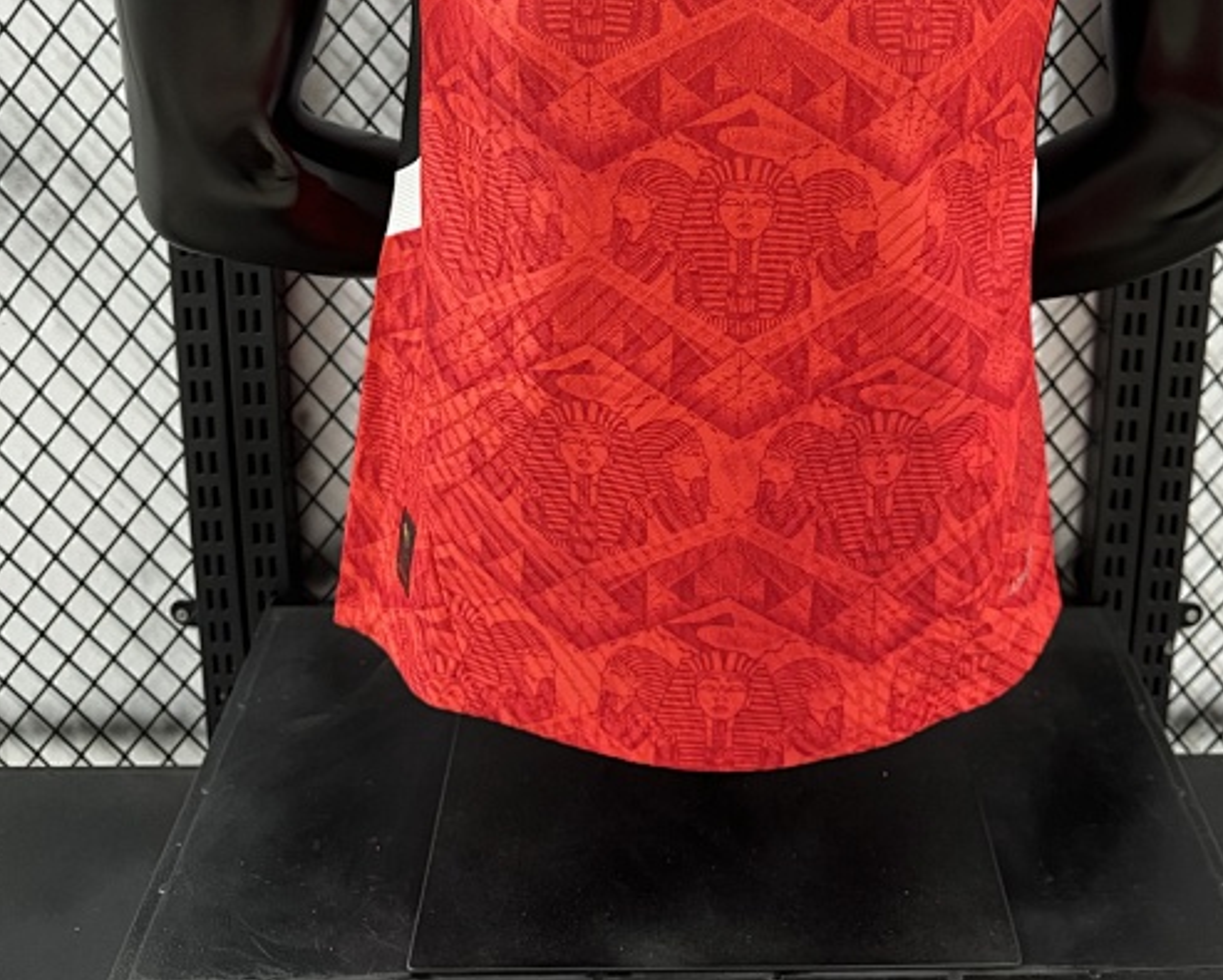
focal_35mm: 38
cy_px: 112
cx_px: 727
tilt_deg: -13.8
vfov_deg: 36.9
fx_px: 1376
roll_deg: -0.5
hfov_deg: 47.7
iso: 200
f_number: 1.78
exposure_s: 1/50
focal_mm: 6.76
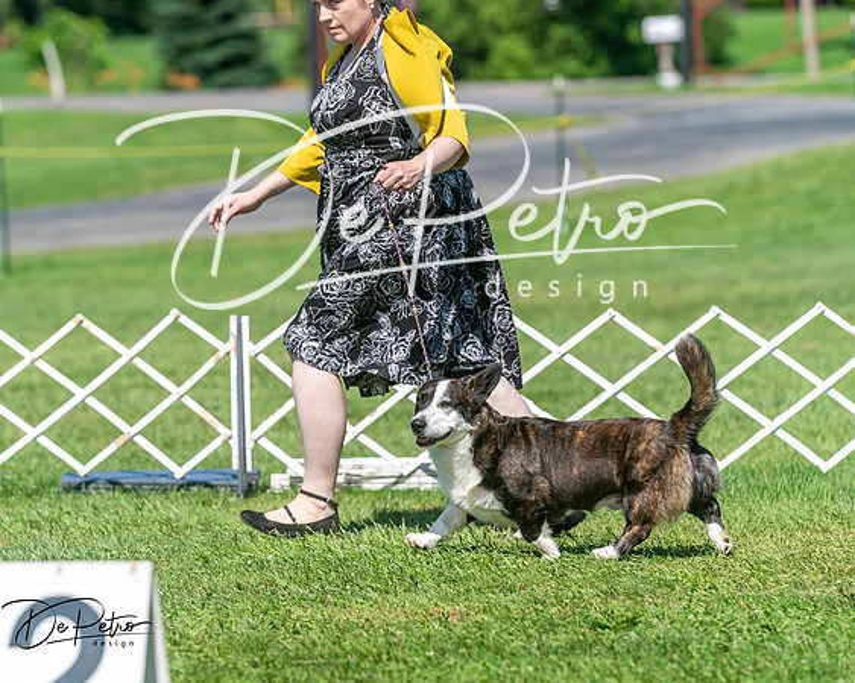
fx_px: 5506
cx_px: 362
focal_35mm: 218
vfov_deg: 7.1
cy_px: 302
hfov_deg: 8.9
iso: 80
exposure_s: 1/1000
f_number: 4
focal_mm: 170
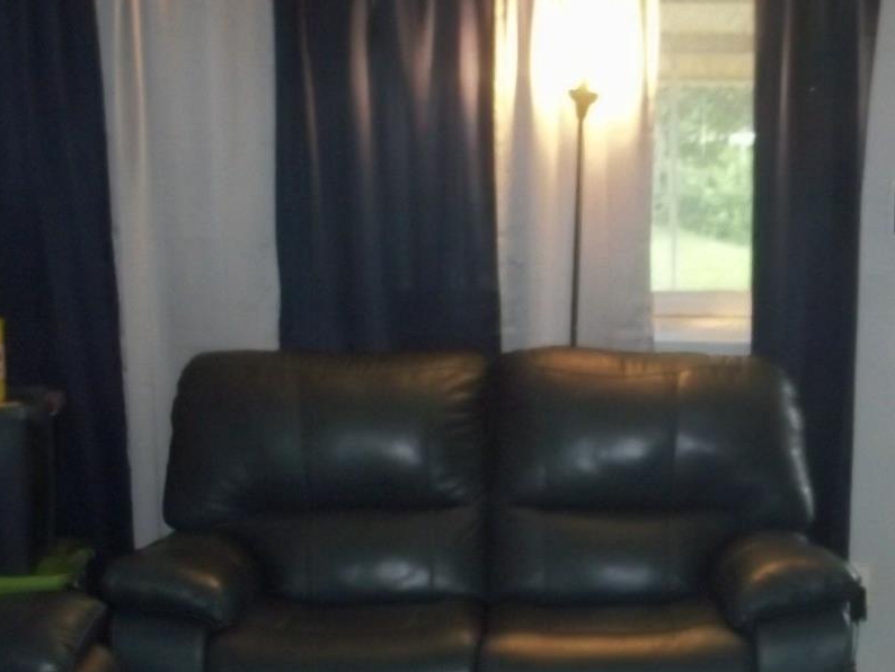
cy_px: 577
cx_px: 551
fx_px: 1759
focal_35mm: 68
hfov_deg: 28.5
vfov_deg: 21.3
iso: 400
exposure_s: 1/30
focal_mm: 6.5
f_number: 3.1
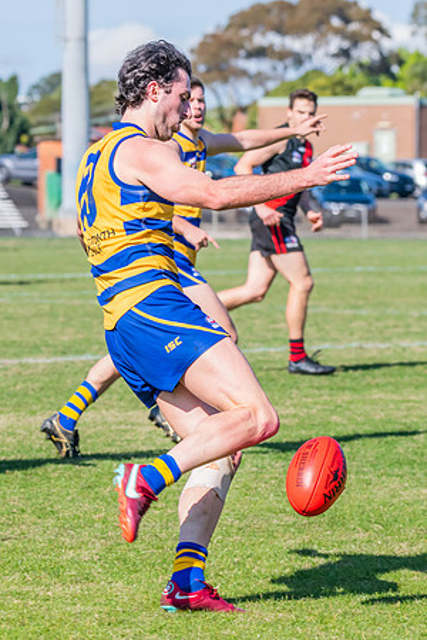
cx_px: 279
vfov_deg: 7.8
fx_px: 4684
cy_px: 316
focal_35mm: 263
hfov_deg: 5.2
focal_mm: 170
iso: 800
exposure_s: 1/1600
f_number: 9
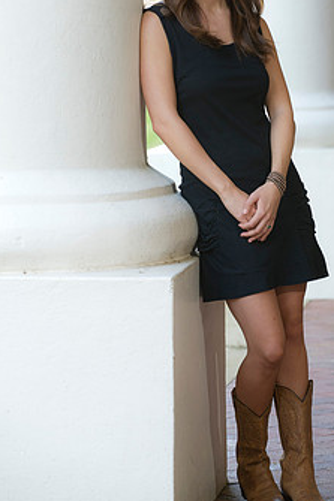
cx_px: 219
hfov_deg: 7.3
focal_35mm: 188
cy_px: 202
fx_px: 2619
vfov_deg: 10.9
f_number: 4
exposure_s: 1/80
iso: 250
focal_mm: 140
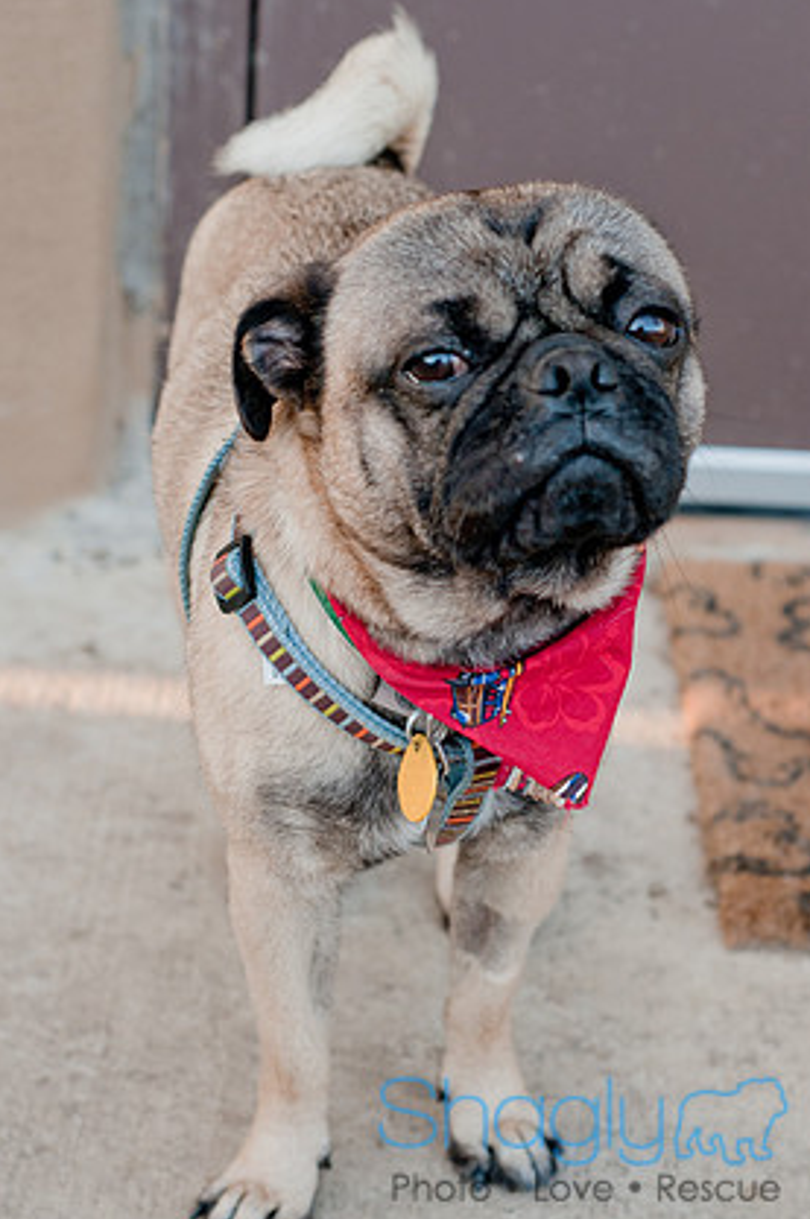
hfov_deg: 16.8
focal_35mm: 81
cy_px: 602
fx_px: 2740
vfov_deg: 25.1
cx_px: 402
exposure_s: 1/160
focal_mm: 50
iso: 250
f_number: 3.5
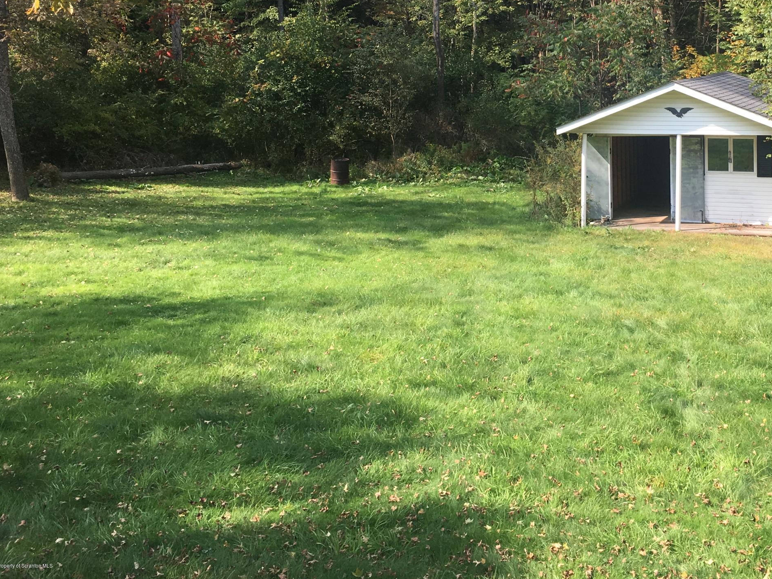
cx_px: 590
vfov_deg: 30.9
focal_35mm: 46
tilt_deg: -4.3
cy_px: 135
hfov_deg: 40.0
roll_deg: +0.0
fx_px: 1026
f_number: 2.2
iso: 25
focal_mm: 4.15
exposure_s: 1/384
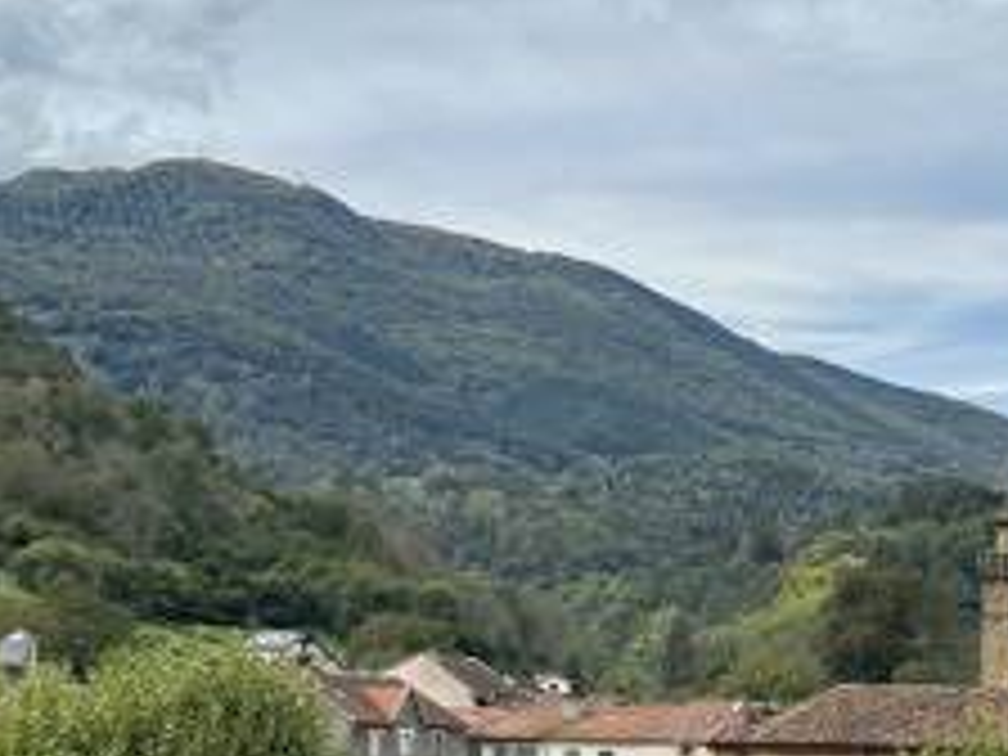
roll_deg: -1.0
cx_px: 778
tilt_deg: +1.0
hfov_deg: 20.9
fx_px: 2708
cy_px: 760
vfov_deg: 15.6
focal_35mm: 93
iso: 50
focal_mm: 5.1
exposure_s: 1/3215
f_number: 1.6
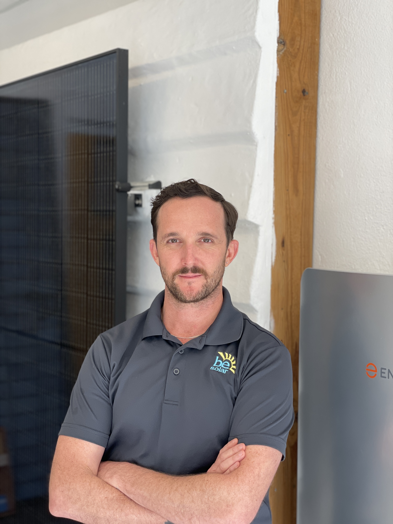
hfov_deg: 28.0
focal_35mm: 52
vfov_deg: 36.8
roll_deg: -0.5
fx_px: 787
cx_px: 196
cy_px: 262
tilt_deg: -1.4
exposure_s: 1/122
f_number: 2
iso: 64
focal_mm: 6
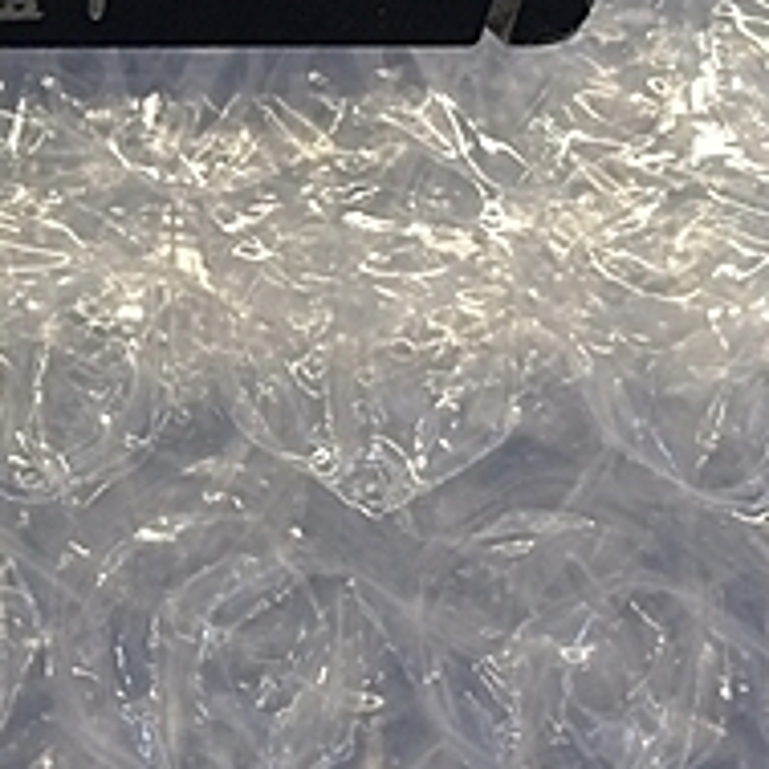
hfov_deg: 18.7
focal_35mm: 87
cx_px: -195
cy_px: -37
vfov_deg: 19.3
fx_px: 2187
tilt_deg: -80.3
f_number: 2.2
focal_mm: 4.15
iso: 40
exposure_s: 1/30
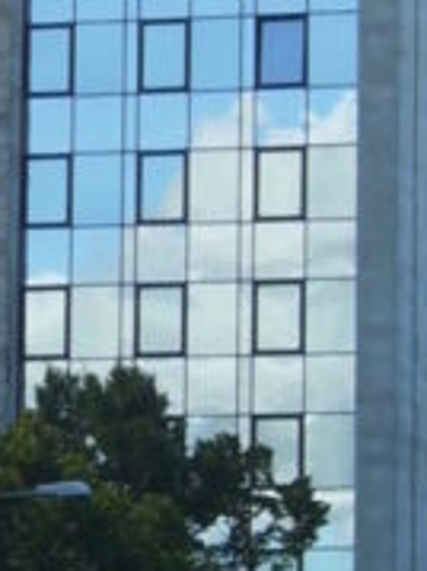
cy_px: 179
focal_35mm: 326
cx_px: 57
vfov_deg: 6.1
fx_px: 5368
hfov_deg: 4.6
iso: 80
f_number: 5.6
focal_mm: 9.4
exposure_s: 1/180
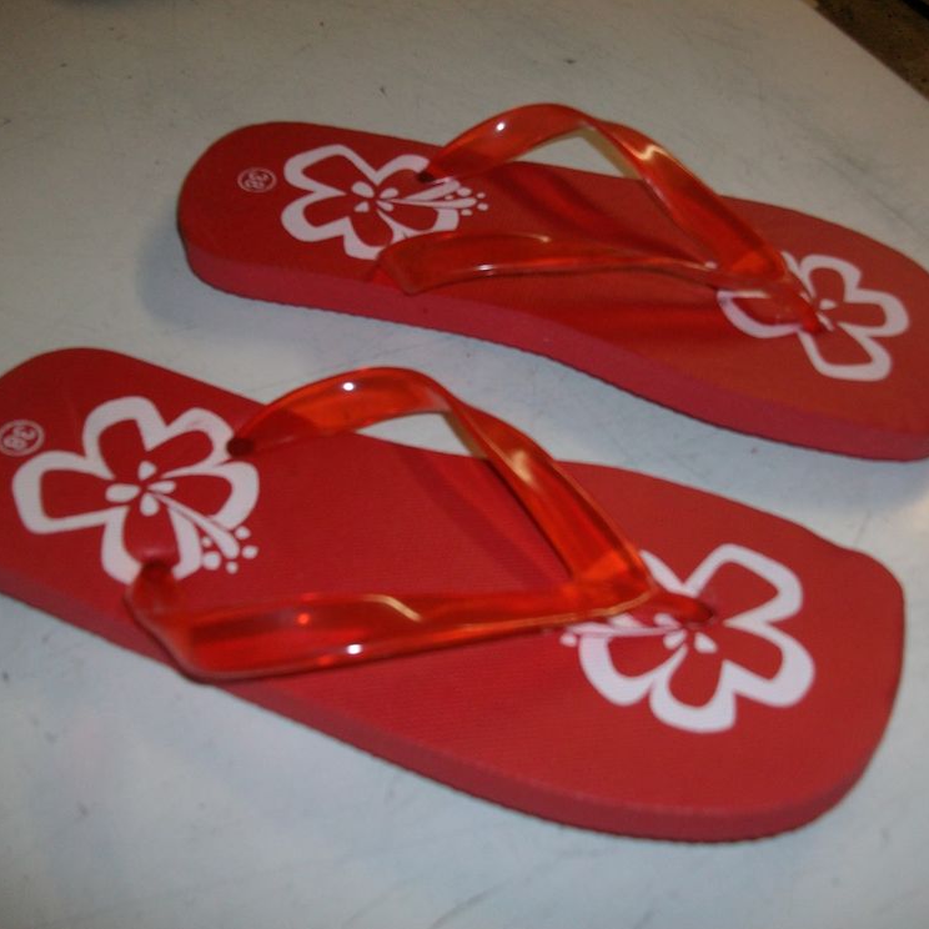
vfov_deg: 43.9
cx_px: 498
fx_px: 1154
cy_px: 467
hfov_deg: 43.8
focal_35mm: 38
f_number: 2.9
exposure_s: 1/40
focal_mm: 5.7
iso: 125
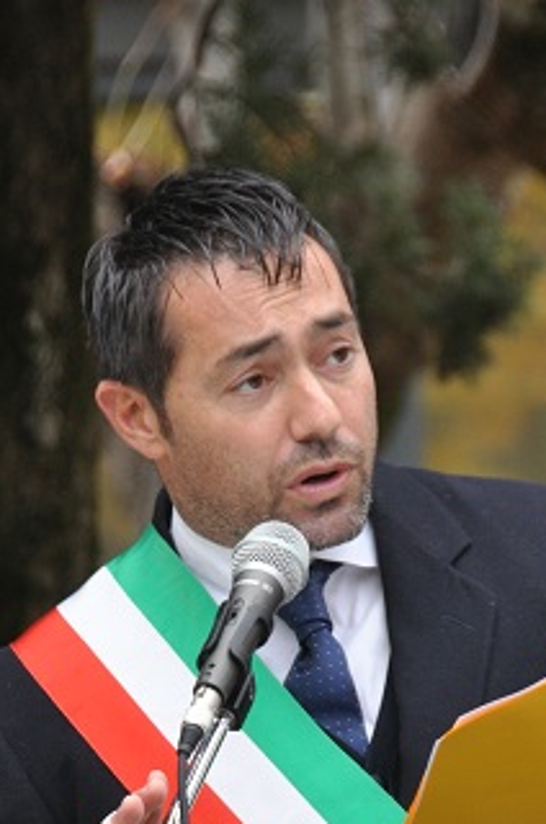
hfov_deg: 2.2
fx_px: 13937
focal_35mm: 610
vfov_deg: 3.4
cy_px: 775
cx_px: 254
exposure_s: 1/200
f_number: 9
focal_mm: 200
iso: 800
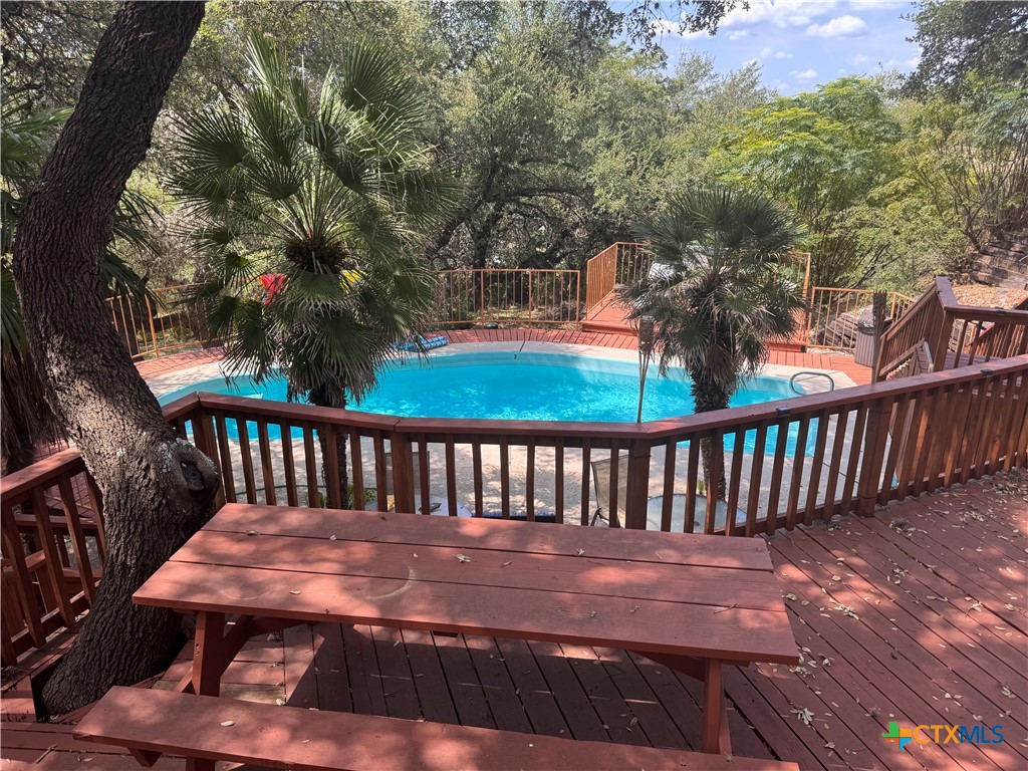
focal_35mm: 24
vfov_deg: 56.8
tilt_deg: -22.1
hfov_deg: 71.6
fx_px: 713
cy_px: 386
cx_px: 514
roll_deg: +0.3
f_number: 1.78
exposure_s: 1/639
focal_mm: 6.76
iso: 80
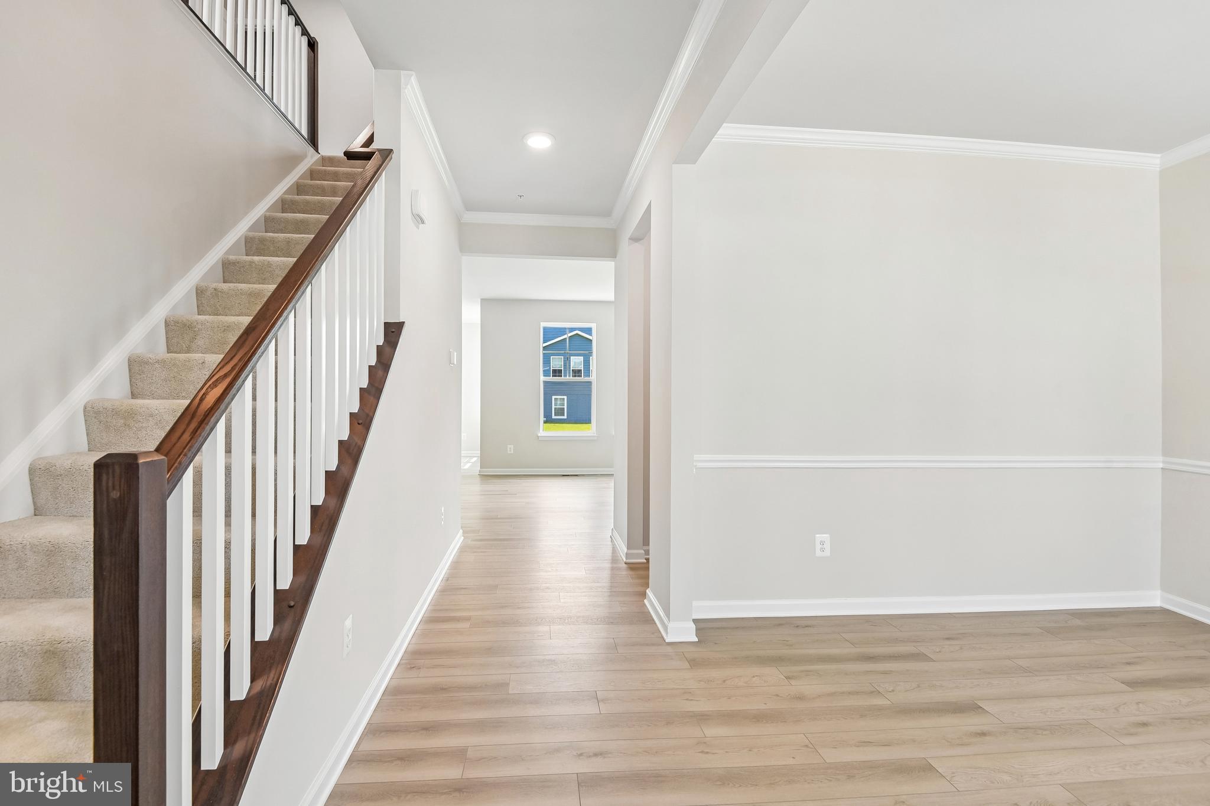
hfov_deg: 96.7
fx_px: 538
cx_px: 605
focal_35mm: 16
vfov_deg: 73.7
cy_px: 403
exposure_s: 1/40
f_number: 8
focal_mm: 16
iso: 400
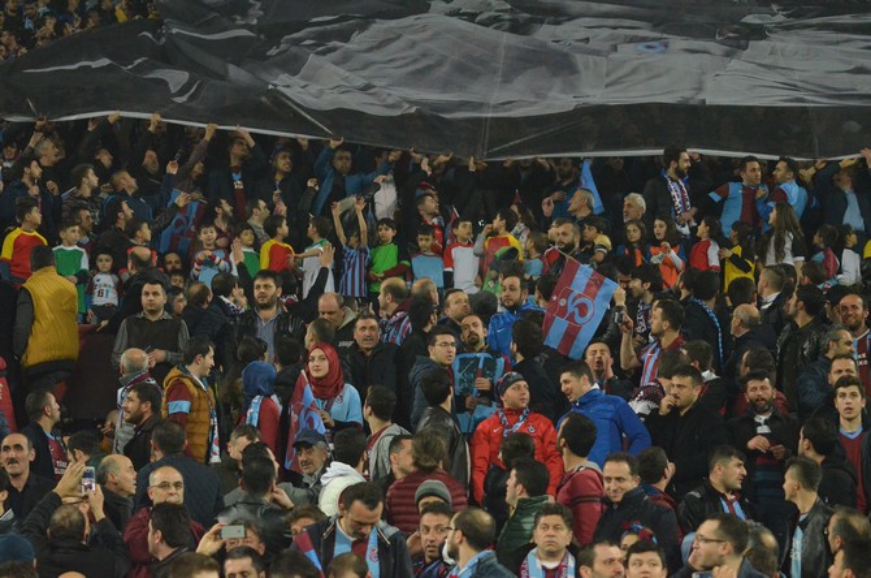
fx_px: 2536
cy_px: 289
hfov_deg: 19.5
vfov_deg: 13.0
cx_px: 436
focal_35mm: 105
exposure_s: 1/1600
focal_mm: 70
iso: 5000
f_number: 2.8
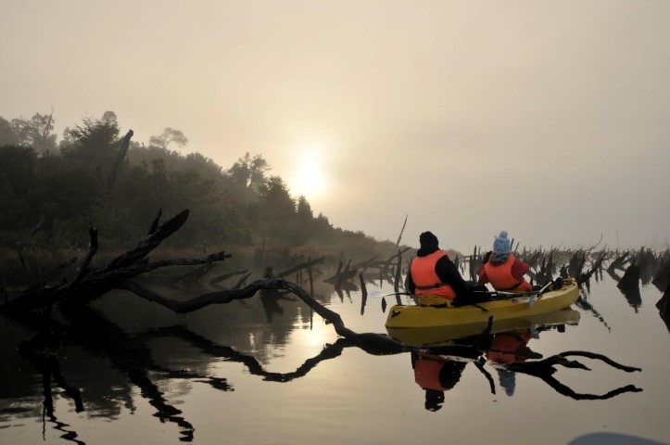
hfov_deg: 53.2
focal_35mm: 36
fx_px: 669
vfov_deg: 36.8
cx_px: 335
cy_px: 222
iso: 200
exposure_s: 1/3200
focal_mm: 24
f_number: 2.8
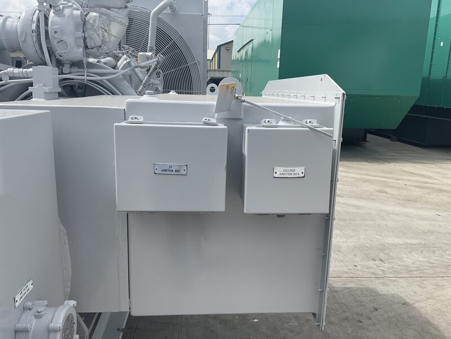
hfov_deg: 61.7
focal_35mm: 29
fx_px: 378
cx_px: 226
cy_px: 170
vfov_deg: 48.2
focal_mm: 3
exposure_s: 1/1786
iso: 16
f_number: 1.8
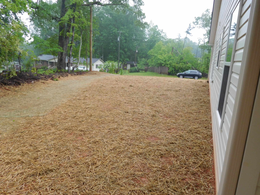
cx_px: 130
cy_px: 98
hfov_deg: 69.4
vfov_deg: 54.9
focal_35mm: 25
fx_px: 188
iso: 125
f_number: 3.4
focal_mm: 4.5
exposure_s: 1/50
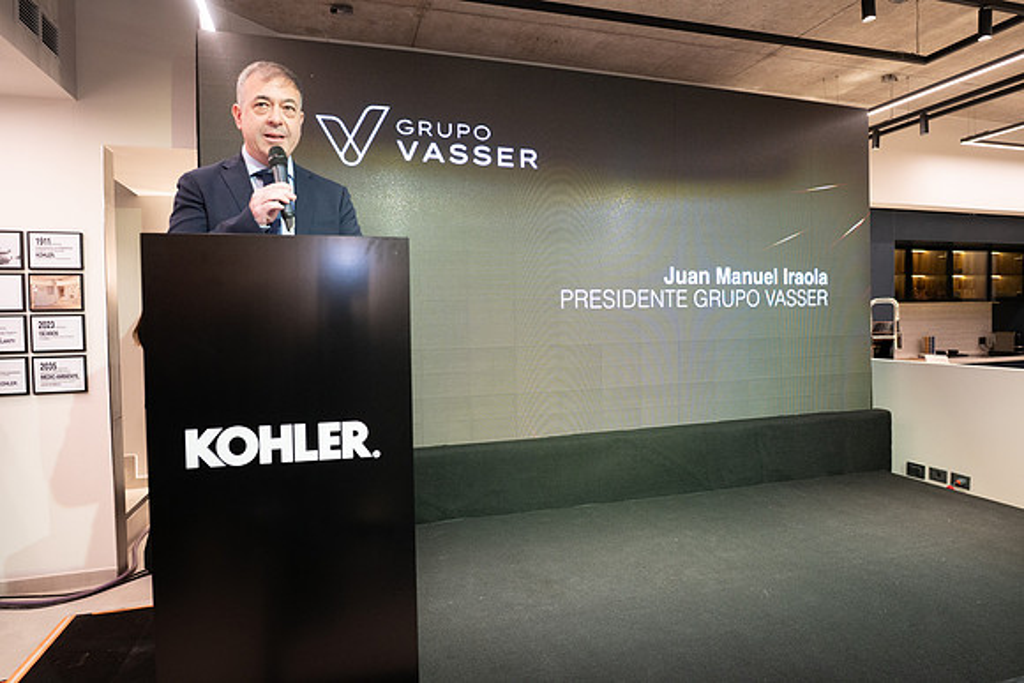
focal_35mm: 20
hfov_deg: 84.0
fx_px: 569
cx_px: 512
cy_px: 342
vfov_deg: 62.0
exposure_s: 1/125
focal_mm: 20
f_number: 4.5
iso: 1600
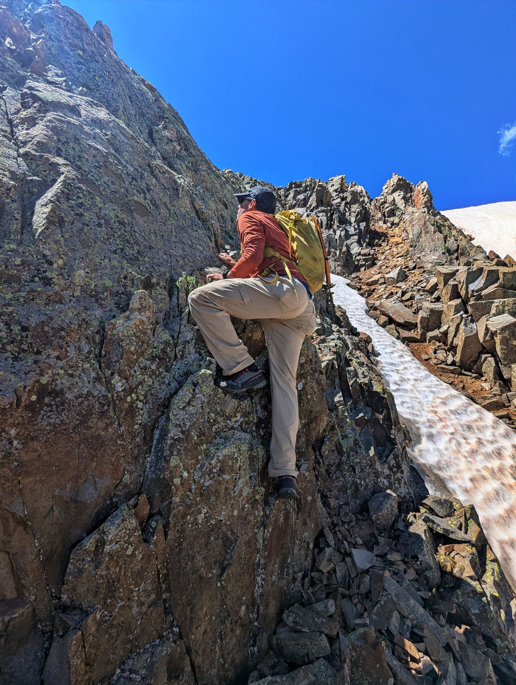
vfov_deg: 94.4
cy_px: 342
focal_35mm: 16
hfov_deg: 78.2
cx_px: 258
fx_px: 317
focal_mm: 2.35
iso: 48
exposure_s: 1/2020
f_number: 2.2
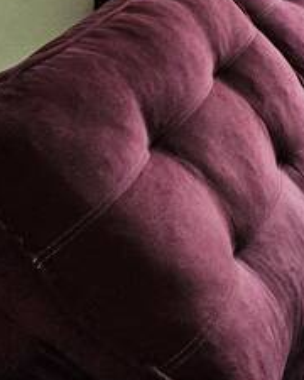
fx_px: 686
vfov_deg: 22.6
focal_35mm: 61
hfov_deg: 19.8
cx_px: 513
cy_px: -248
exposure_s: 1/60
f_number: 2.2
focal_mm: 2.2
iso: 250
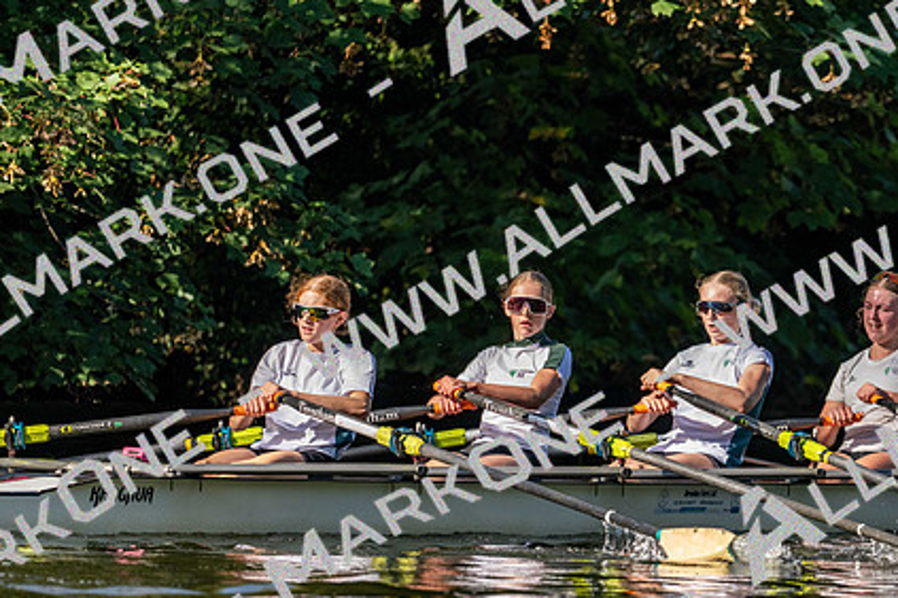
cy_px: 386
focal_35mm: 548
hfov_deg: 3.8
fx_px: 13668
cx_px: 558
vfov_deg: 2.5
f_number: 4.5
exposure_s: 1/2500
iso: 720
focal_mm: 400
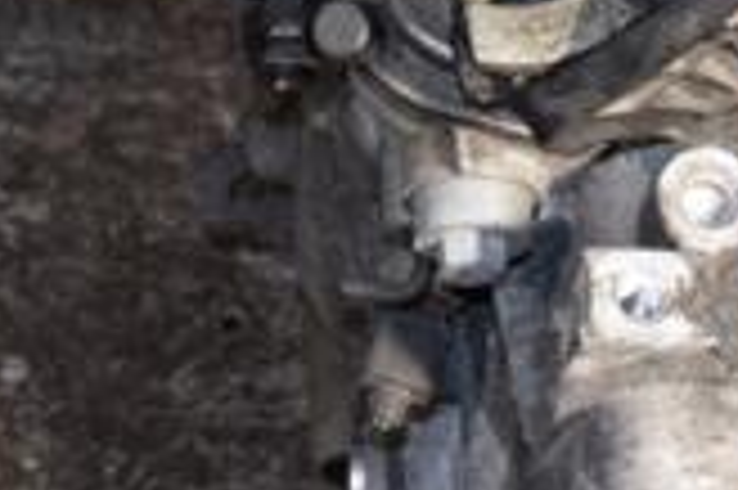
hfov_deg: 11.0
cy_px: 40
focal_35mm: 187
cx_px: 644
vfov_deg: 7.3
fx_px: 3830
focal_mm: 34
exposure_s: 1/100
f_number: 5
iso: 800
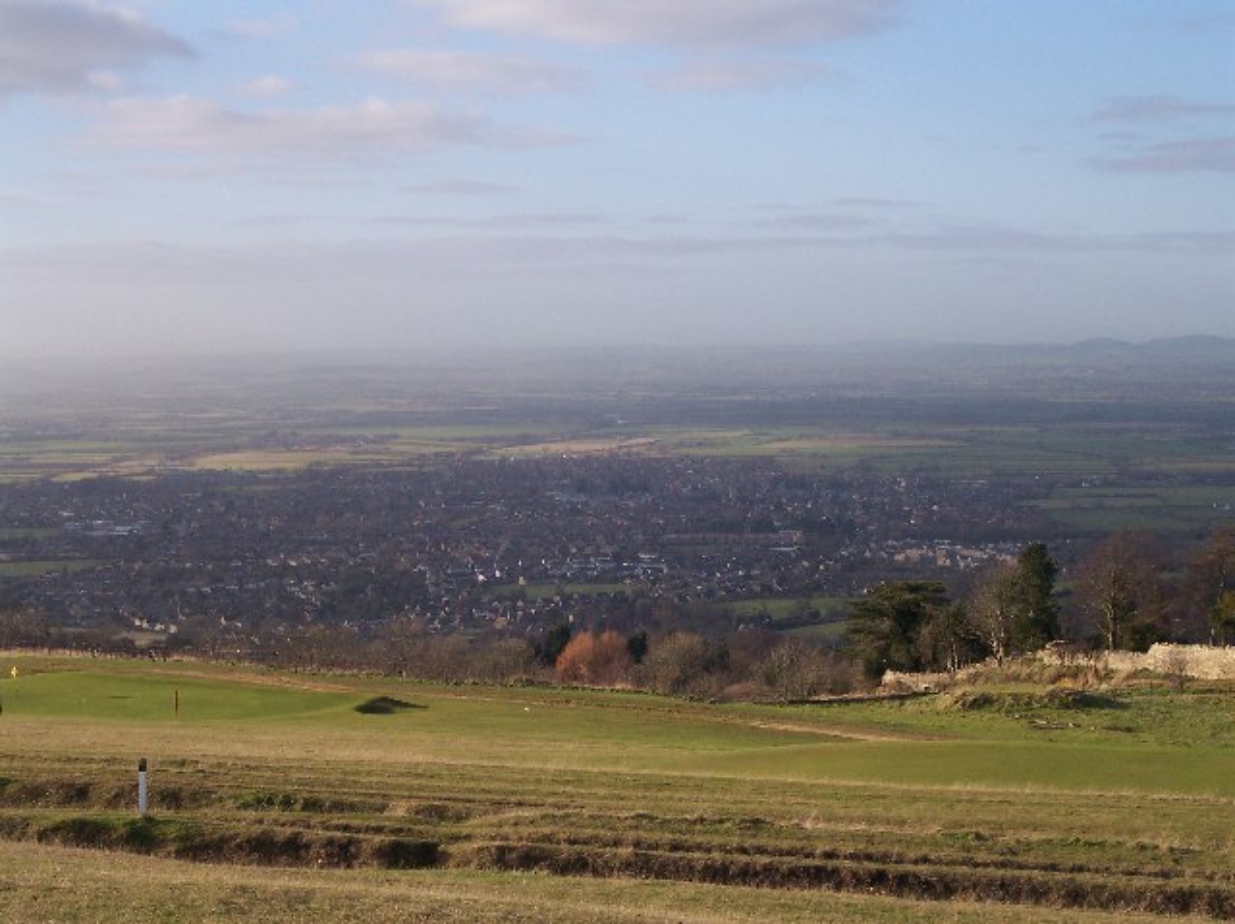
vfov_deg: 23.3
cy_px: 462
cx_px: 618
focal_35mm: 63
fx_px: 2246
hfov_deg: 30.7
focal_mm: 13.3
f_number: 5.6
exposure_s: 1/350
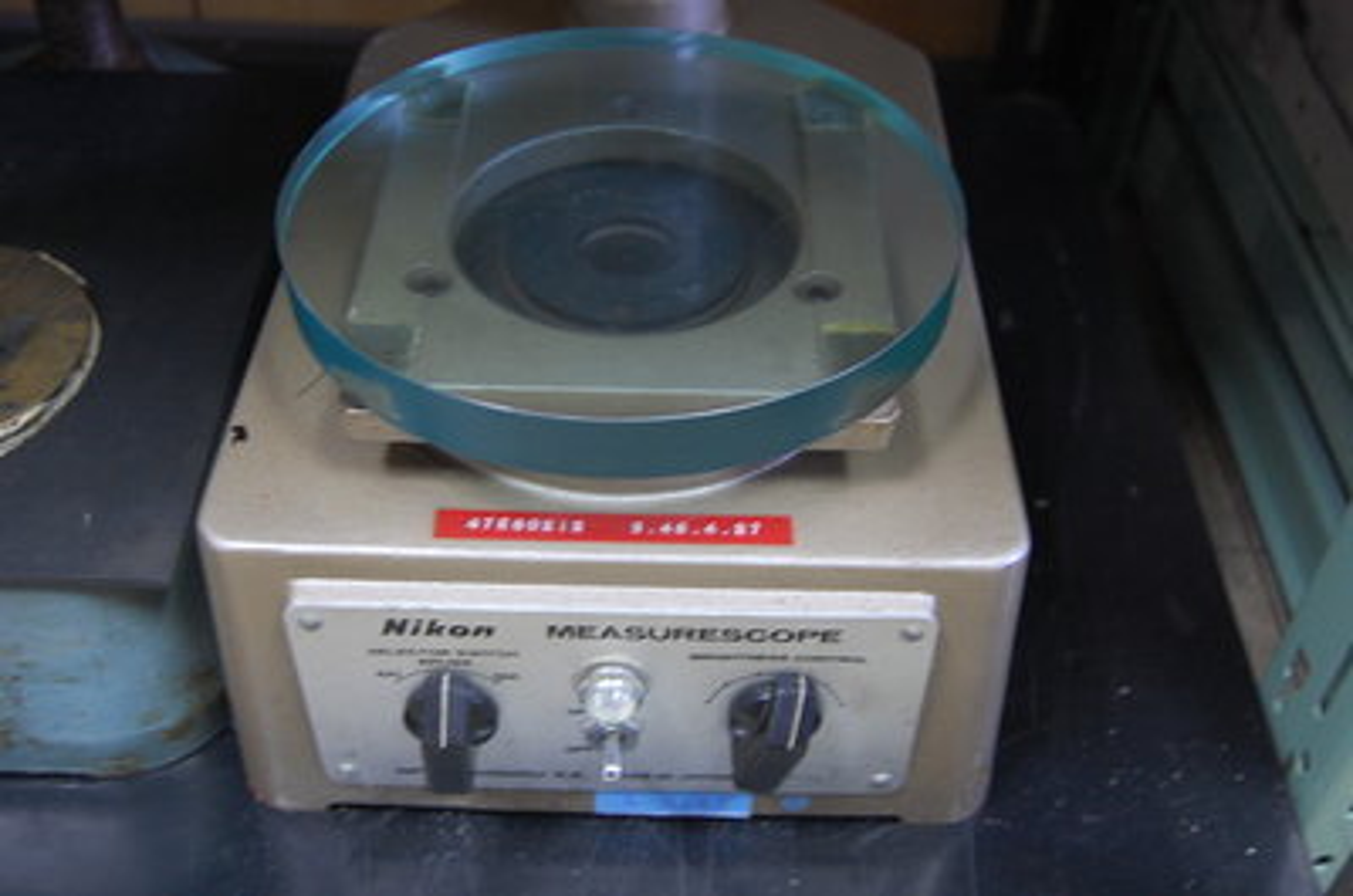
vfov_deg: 34.1
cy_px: 448
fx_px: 1463
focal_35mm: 39
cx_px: 676
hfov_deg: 49.6
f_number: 4
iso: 800
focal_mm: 26
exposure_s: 1/10
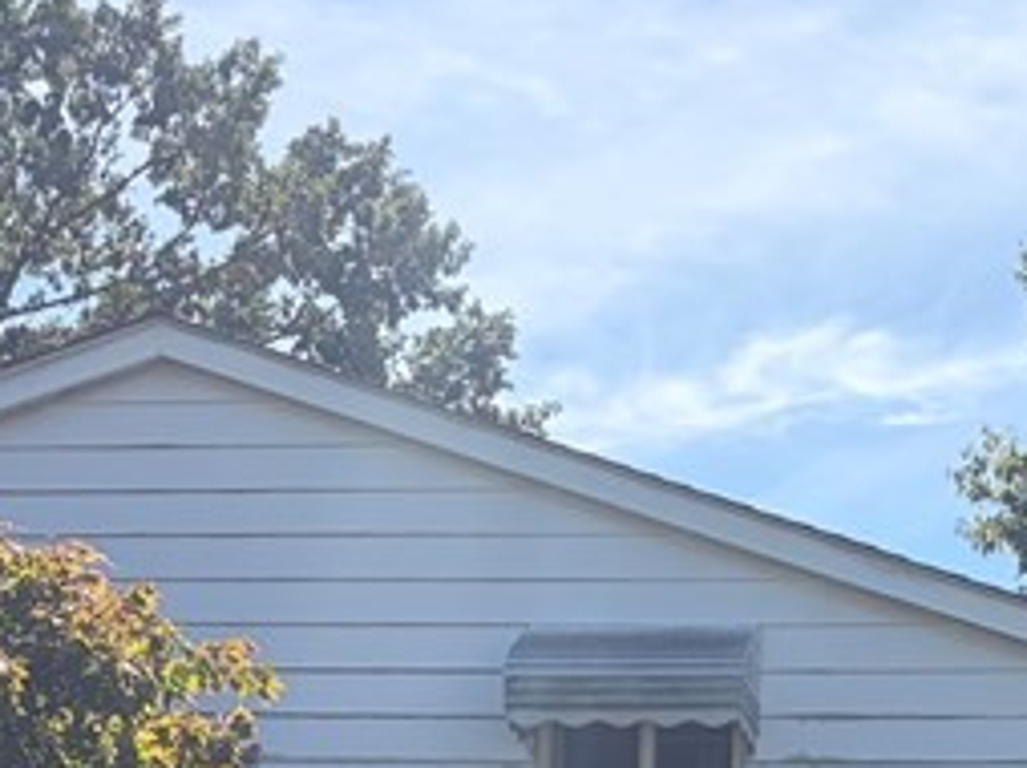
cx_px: 922
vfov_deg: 13.2
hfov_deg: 18.4
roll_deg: -0.6
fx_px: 3112
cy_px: 1201
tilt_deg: +5.6
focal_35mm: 105
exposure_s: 1/2639
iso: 50
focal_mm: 5.96
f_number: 1.6
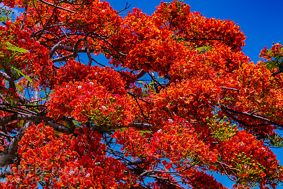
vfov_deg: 20.3
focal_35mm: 67
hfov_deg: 30.0
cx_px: 114
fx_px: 527
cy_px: 109
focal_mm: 52
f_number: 7.1
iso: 100
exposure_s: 1/250
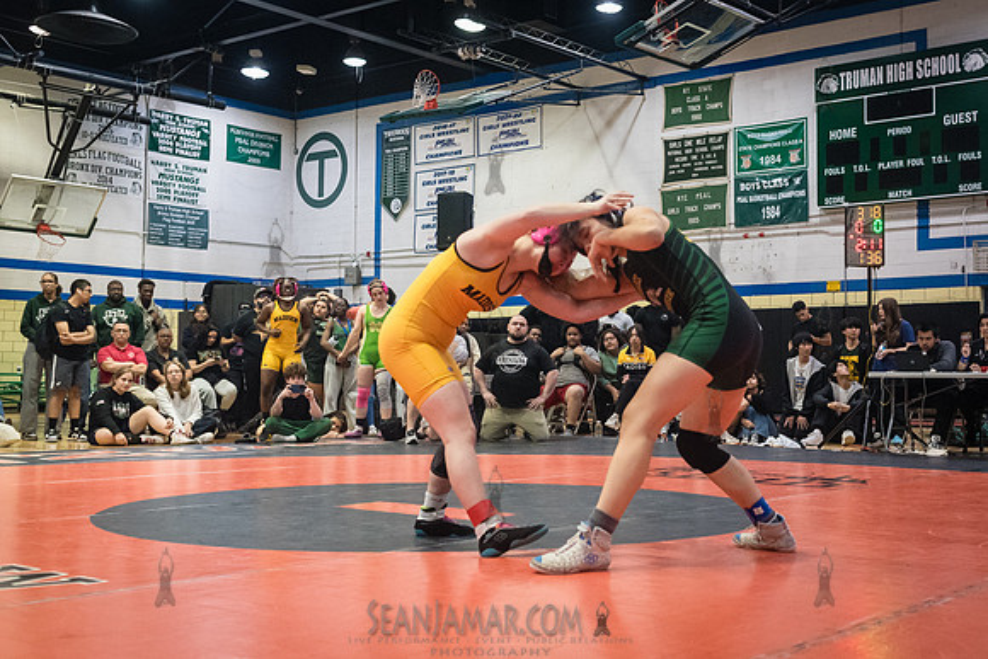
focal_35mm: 44
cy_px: 303
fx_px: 1219
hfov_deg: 43.9
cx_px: 601
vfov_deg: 30.3
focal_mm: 35
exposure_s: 1/400
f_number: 3.5
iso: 6400
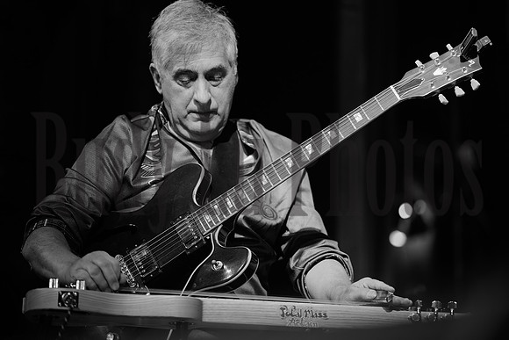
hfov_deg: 13.7
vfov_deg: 9.2
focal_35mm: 150
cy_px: 170
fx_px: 2121
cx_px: 254
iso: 6400
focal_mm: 150
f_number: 2.8
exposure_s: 1/320
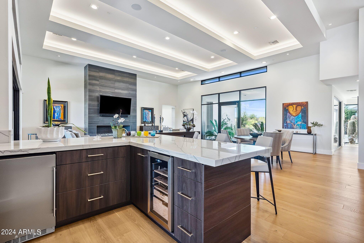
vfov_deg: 70.5
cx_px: 182
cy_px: 122
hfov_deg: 93.3
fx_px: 172
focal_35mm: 17
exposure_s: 1/125
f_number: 8
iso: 2500
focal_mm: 17
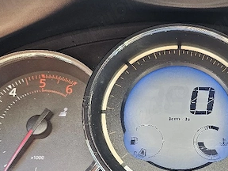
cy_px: 125
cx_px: 169
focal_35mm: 48
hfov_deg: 38.7
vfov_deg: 29.8
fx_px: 316
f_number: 1.7
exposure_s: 1/54.9
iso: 160
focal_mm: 6.3
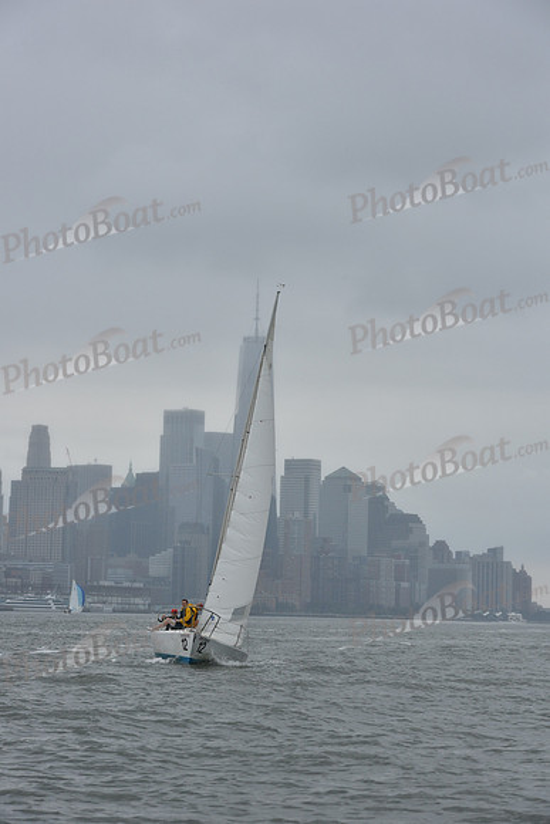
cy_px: 412
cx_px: 275
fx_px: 2657
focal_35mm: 116
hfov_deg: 11.8
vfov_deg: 17.6
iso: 400
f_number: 9
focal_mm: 116
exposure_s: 1/800
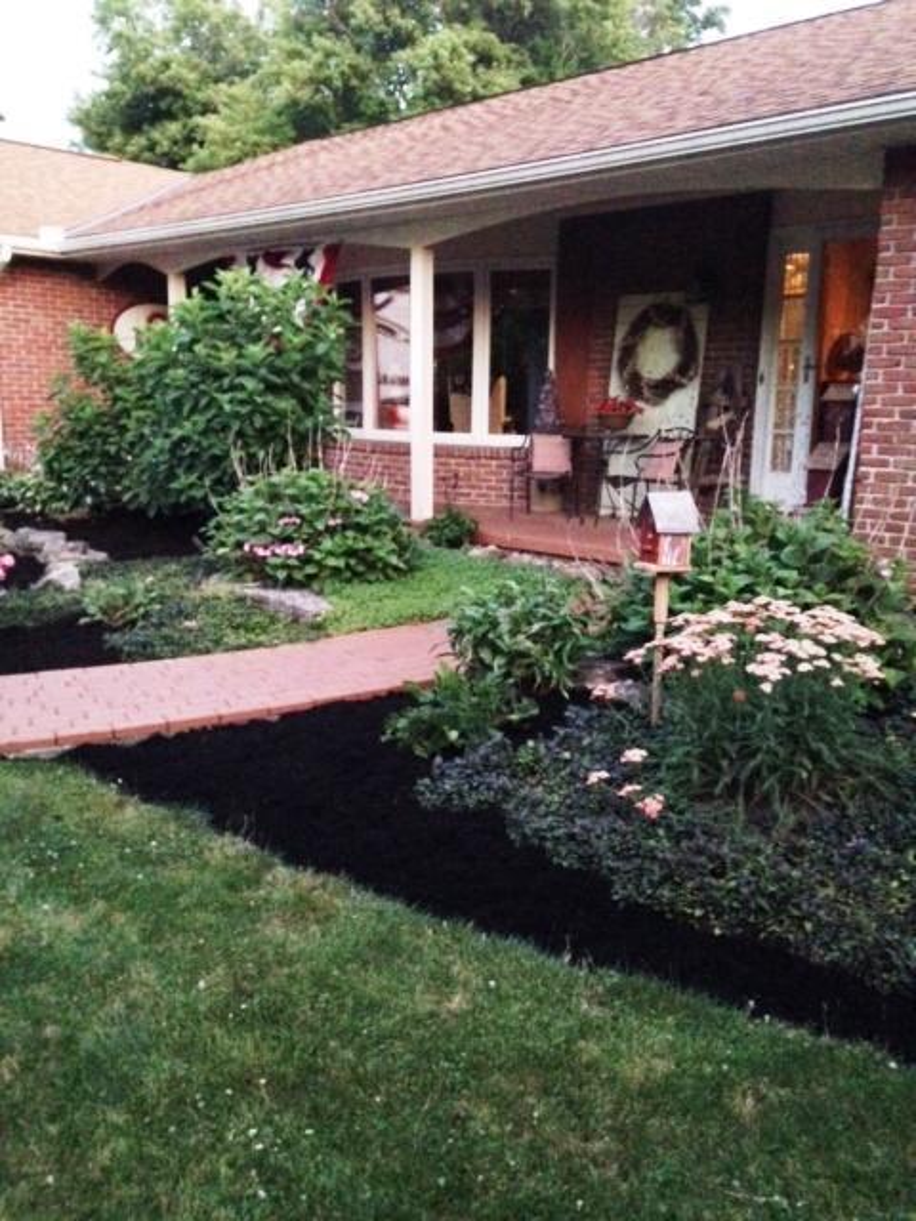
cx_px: 458
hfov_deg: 42.9
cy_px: 610
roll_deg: +0.1
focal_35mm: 33
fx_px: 1164
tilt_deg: -10.5
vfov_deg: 55.4
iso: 800
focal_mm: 4.12
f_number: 2.4
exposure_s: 1/15
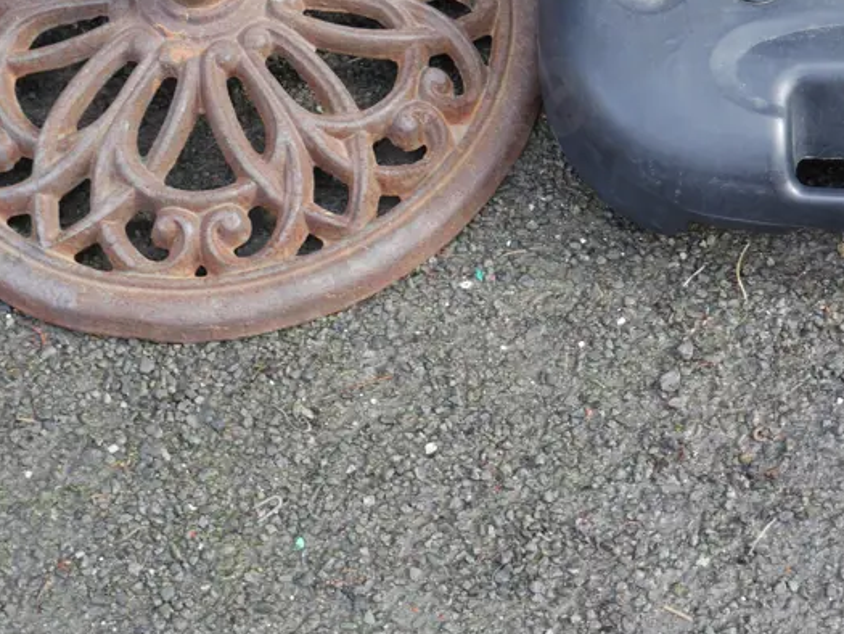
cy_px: 36
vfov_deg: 18.5
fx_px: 1902
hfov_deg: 24.7
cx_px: 637
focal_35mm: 78
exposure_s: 1/125
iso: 200
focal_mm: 20
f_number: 5
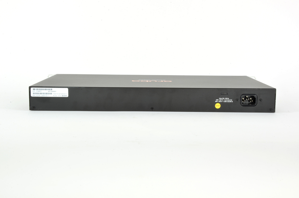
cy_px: 99
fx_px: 472
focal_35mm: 57
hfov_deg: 35.1
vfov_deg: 23.7
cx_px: 150
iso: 100
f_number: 29
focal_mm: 38
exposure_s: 1
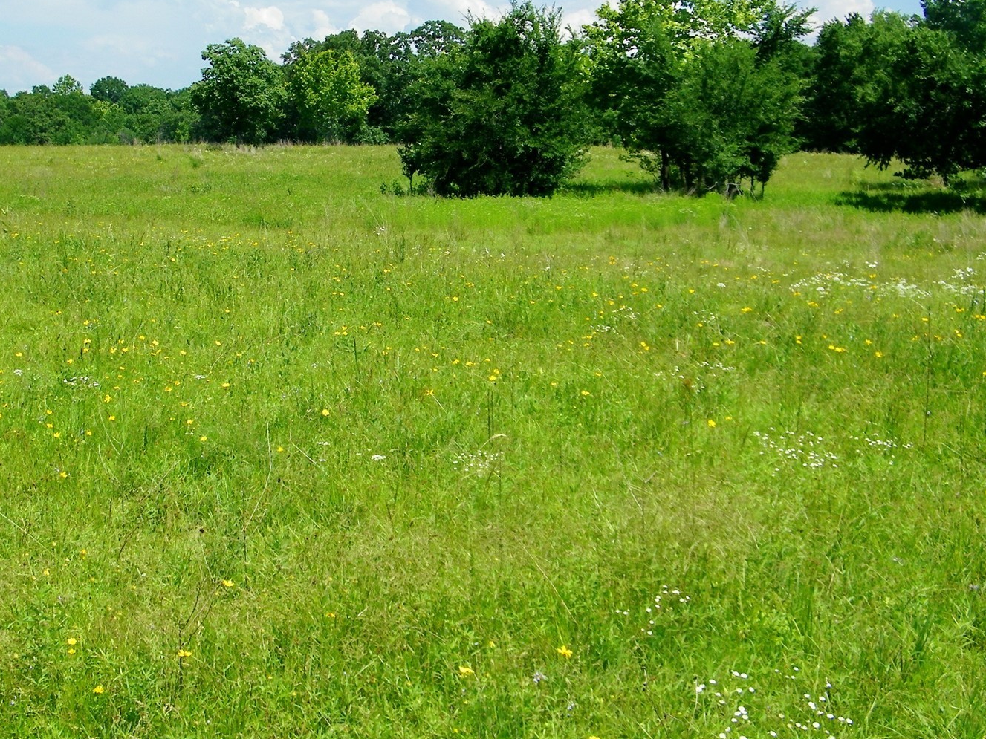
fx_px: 1566
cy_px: 243
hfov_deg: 34.8
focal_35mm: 55
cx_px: 380
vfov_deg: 26.4
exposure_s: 1/250
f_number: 7.4
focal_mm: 6.8
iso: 80
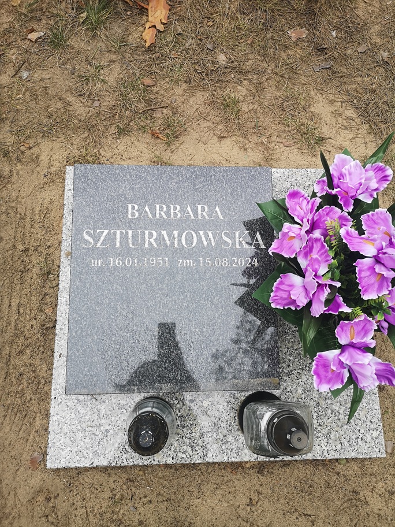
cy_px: 264
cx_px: 198
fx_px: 411
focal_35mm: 27
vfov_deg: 65.3
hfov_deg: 51.4
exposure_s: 1/257
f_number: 1.8
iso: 50
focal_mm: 5.58
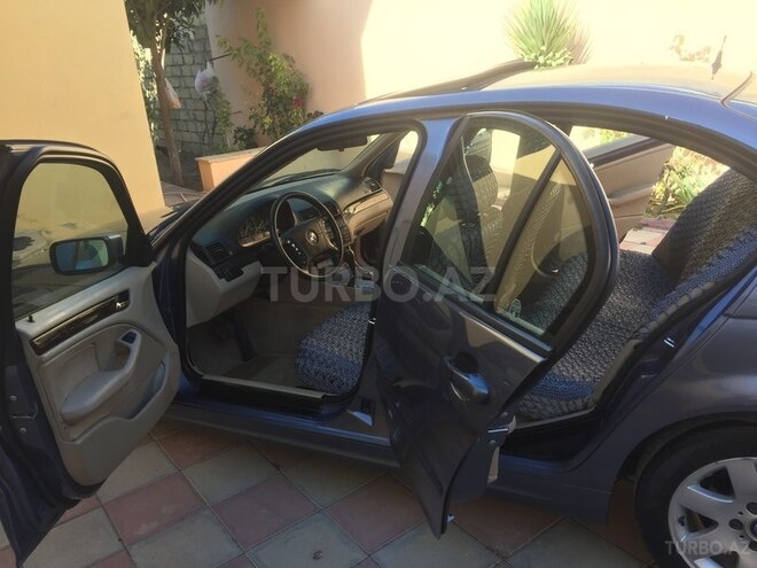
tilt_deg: -21.0
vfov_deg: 48.2
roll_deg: +5.0
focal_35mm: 29
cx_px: 378
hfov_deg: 61.7
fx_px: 634
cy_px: 284
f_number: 2.2
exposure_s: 1/271
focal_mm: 4.15
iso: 32
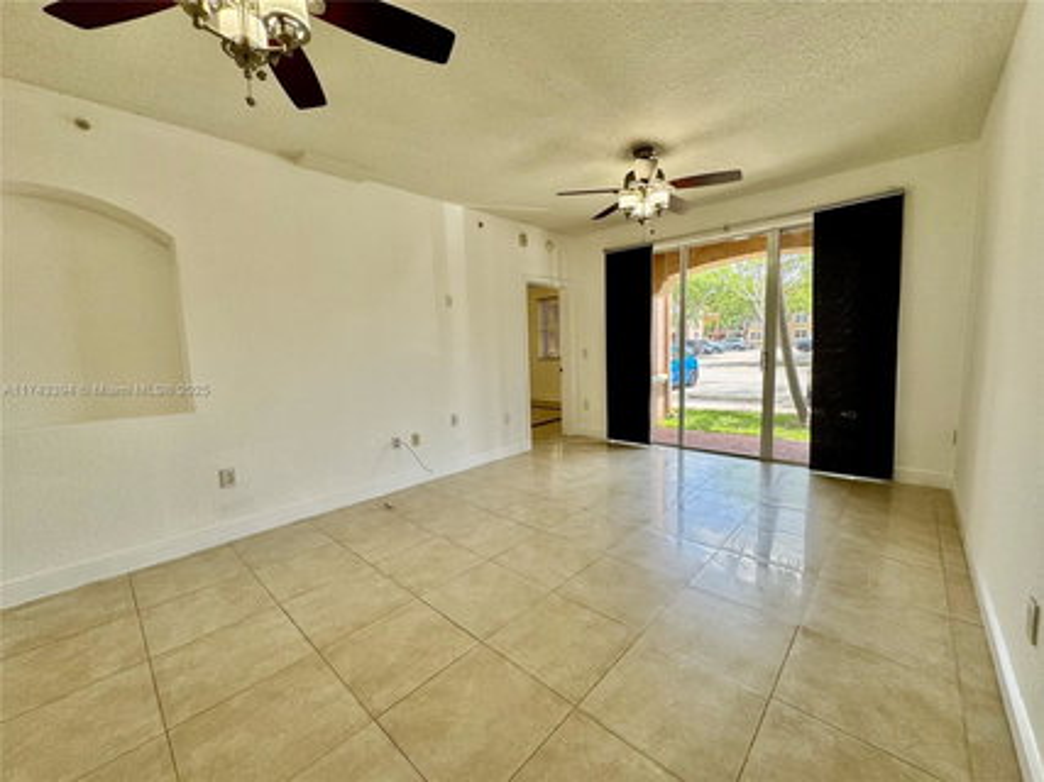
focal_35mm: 14
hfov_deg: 102.1
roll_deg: +1.7
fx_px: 422
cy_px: 391
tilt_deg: -6.4
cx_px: 522
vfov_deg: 85.6
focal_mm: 2.22
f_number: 2.2
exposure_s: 1/120
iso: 80
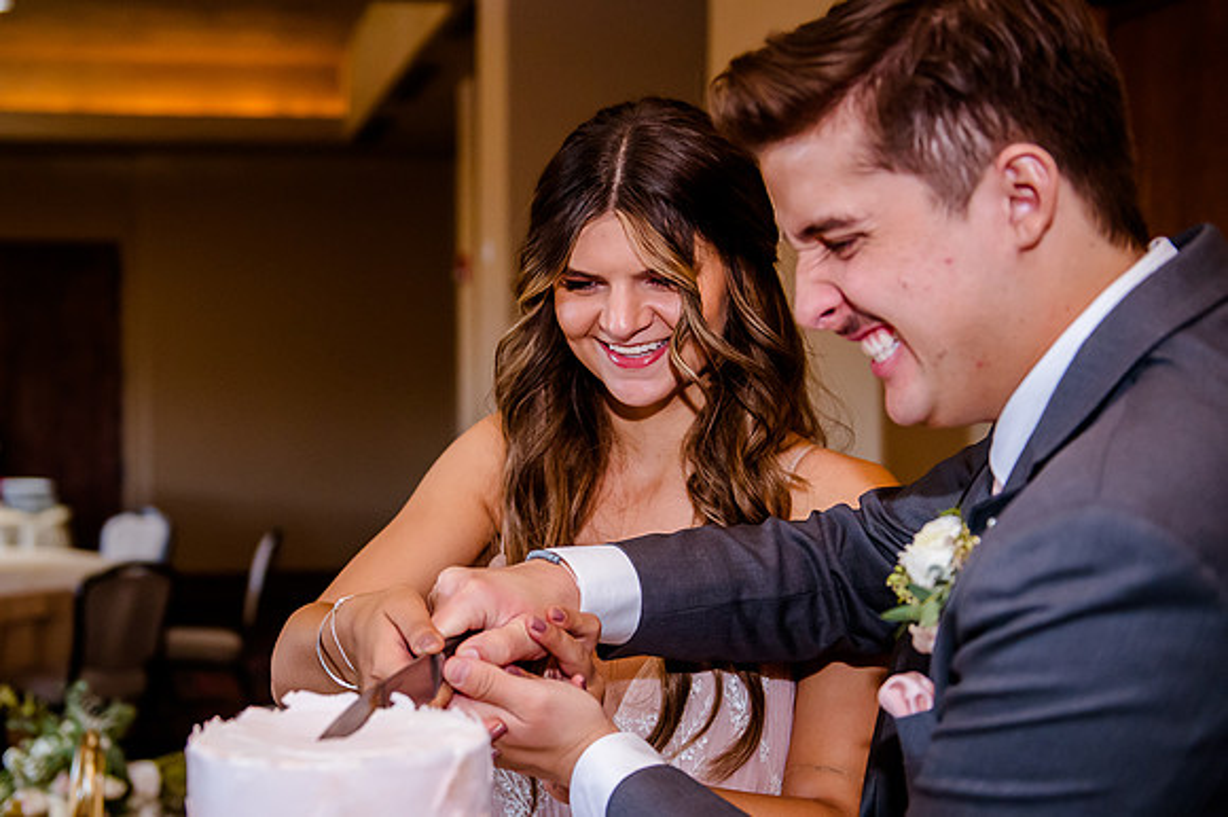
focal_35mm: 53
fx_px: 1822
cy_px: 408
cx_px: 461
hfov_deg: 37.0
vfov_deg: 25.3
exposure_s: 1/500
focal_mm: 42
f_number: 2.8
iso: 3200
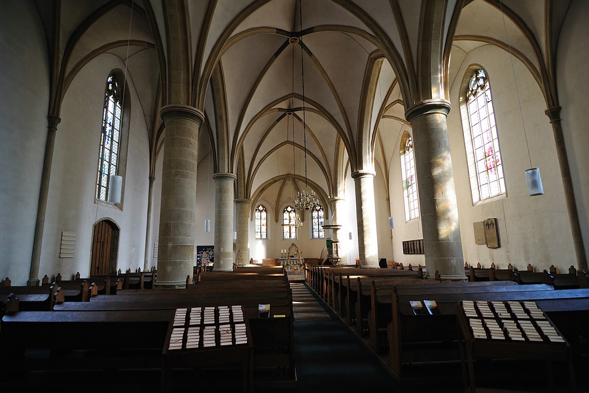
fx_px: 270
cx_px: 294
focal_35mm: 16
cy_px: 196
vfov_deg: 72.1
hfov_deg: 95.0
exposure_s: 1/25
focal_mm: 11
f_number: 2.8
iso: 200
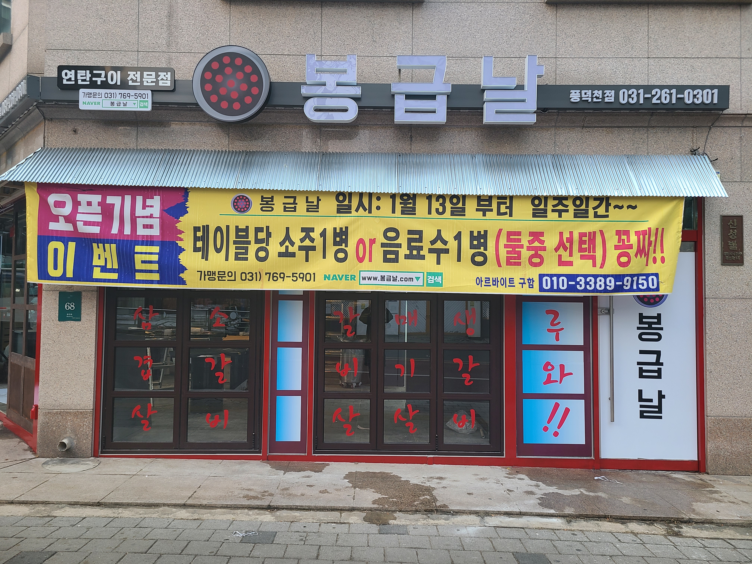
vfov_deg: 53.1
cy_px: 282
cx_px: 376
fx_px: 565
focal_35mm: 26
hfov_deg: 67.3
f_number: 1.8
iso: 50
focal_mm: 5.4
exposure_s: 1/60
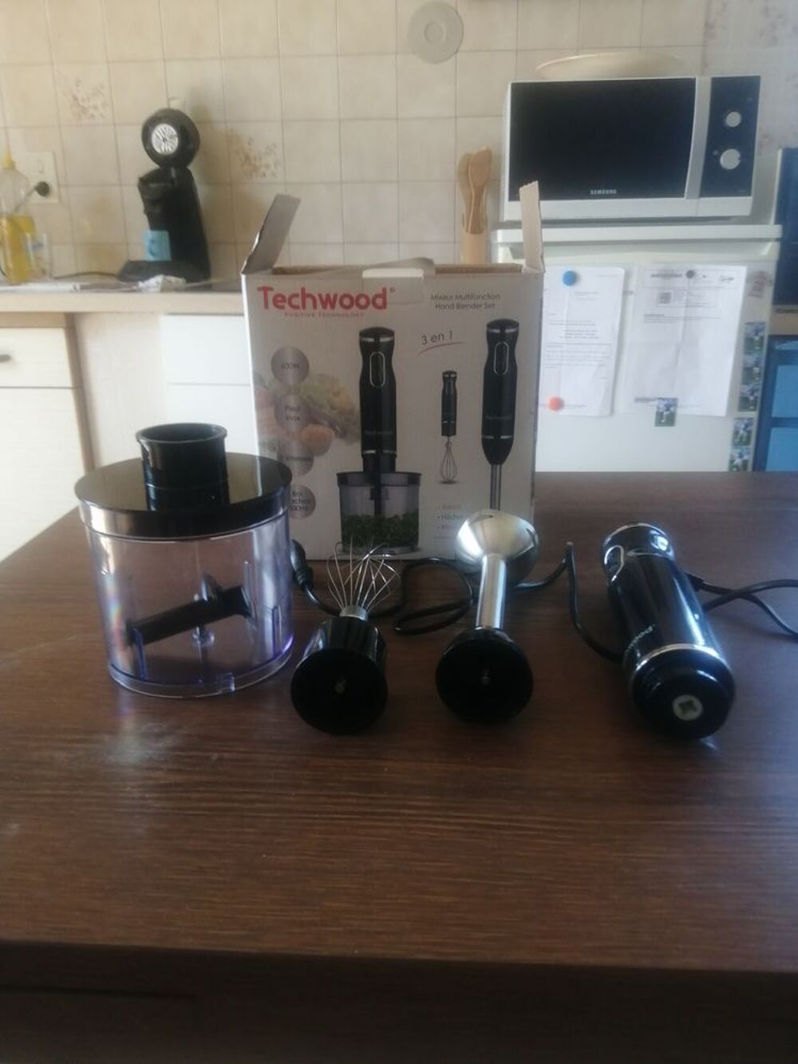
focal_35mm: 26
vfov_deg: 67.3
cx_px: 399
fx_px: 799
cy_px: 532
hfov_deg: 53.1
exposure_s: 1/60
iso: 80
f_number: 1.8
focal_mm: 3.6
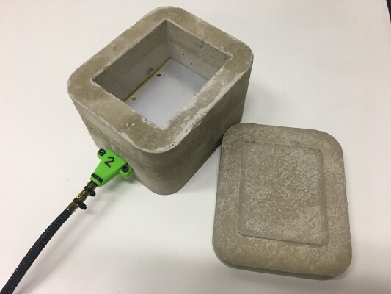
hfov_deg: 61.6
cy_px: 147
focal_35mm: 29
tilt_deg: -61.0
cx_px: 196
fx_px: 328
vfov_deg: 48.2
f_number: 2.2
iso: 100
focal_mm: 4.15
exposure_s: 1/33
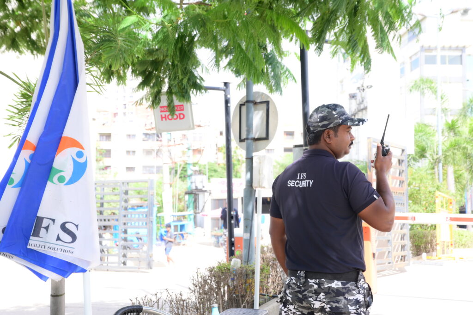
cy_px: 158
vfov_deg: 38.3
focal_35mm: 34
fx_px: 453
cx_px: 236
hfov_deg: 55.1
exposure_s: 1/160
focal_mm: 34.5
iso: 320
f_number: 7.1
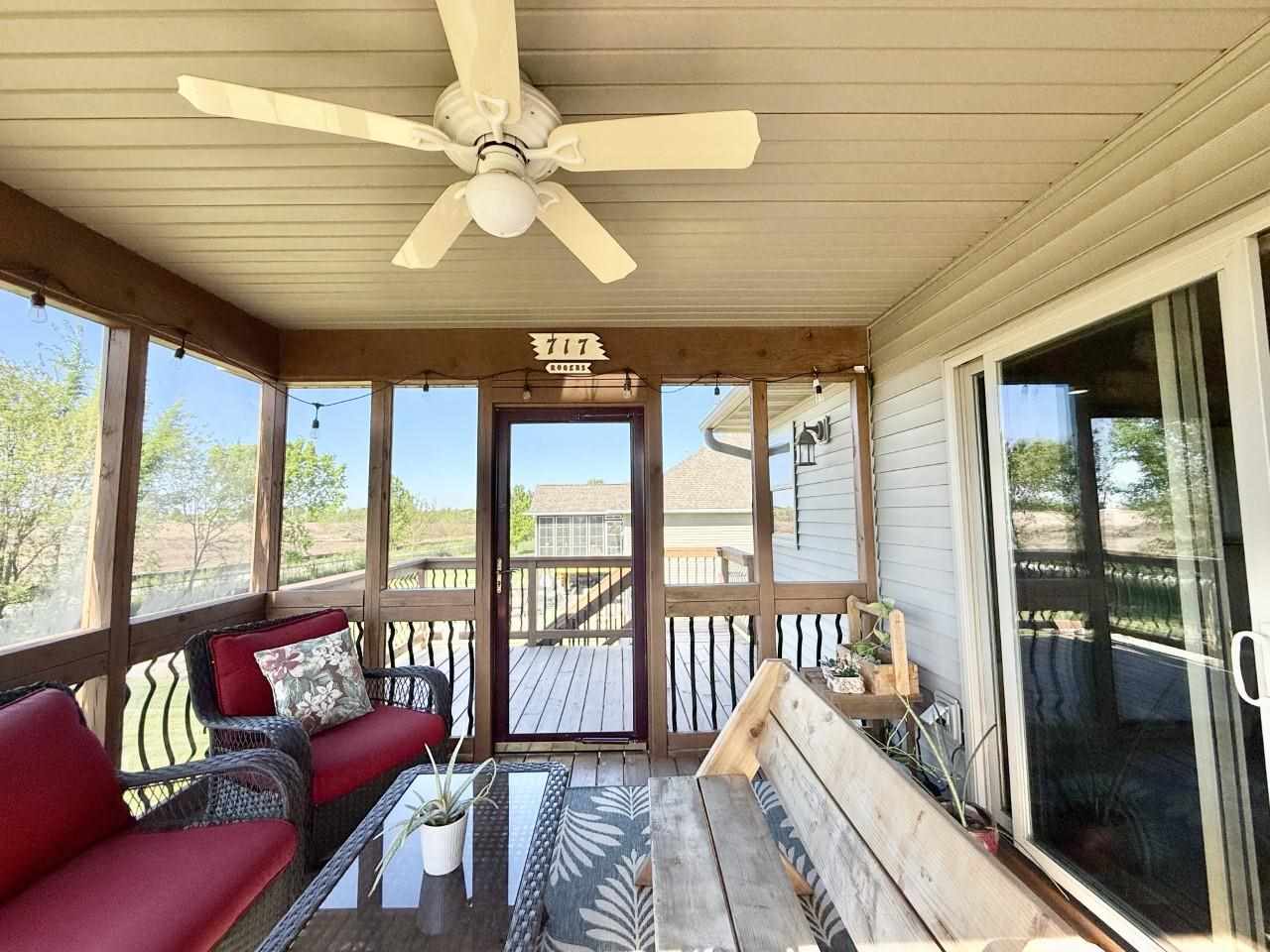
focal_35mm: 14
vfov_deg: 85.7
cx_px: 635
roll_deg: +0.8
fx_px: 514
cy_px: 476
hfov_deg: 102.1
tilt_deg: +4.6
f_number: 2.2
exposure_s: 1/559
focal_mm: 2.22
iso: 50
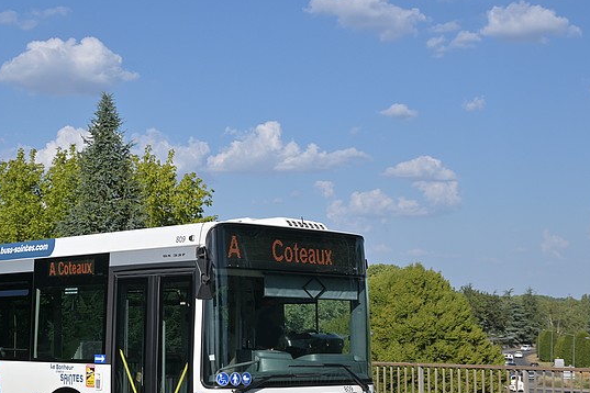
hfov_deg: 29.4
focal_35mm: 68
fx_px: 1116
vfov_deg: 19.9
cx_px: 198
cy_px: 270
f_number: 7.1
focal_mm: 30.5
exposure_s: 1/640
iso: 100
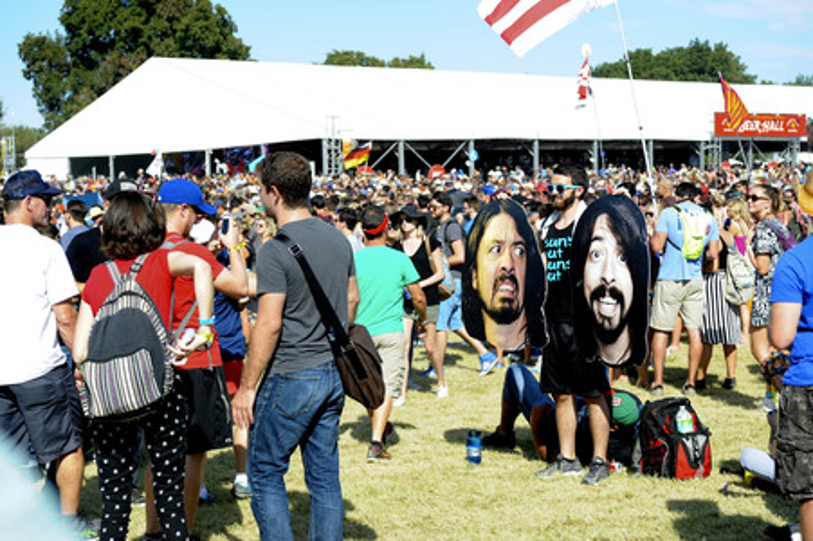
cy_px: 270
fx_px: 1467
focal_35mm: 65
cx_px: 406
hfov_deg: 31.0
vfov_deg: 20.9
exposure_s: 1/640
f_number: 5
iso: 320
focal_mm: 65
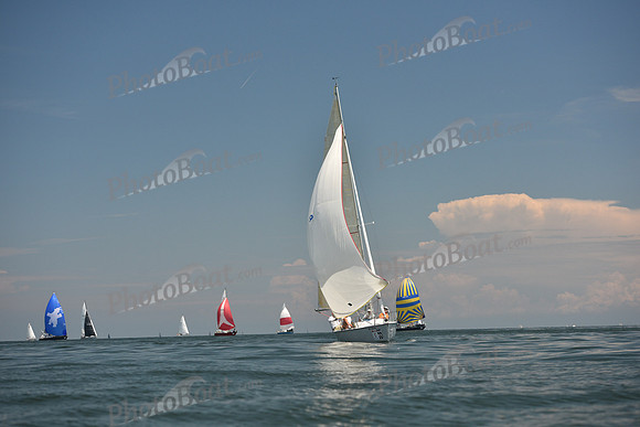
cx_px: 320
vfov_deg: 15.2
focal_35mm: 90
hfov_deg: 22.6
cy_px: 214
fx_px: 1600
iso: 320
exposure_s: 1/2000
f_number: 4
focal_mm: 90
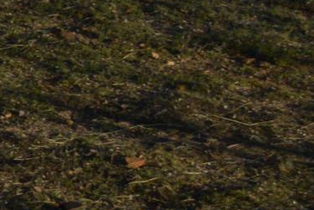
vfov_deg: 4.3
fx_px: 2714
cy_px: -361
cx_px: -884
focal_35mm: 311
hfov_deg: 5.8
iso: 100
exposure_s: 1/250
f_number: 8
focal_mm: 26
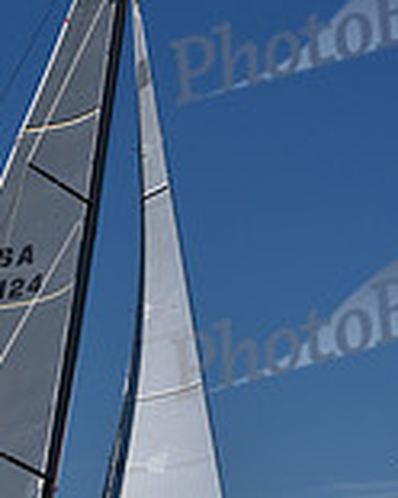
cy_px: 530
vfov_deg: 7.3
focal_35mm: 263
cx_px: 5
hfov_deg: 5.9
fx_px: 3872
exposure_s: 1/800
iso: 250
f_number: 5
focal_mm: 75
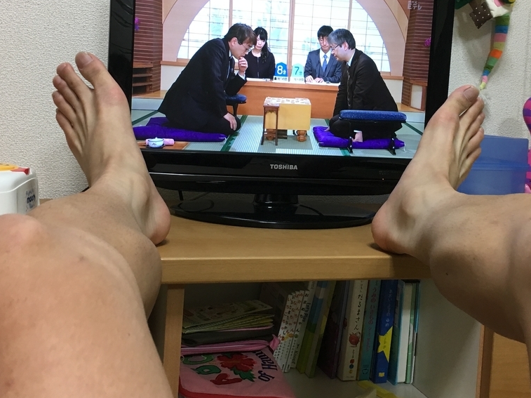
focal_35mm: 46
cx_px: 302
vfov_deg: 31.3
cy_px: 145
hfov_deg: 41.2
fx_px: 705
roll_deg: -3.6
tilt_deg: -3.6
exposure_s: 1/30
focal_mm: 4.15
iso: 100
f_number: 2.2
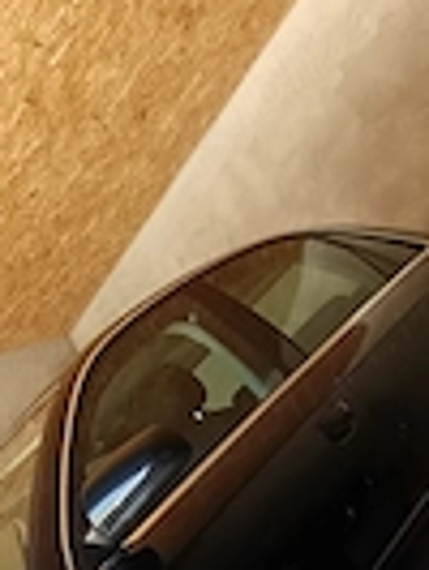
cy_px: 784
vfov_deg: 29.6
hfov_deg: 30.2
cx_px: 163
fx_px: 792
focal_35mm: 48
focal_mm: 1.68
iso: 160
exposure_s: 1/50
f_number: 2.2
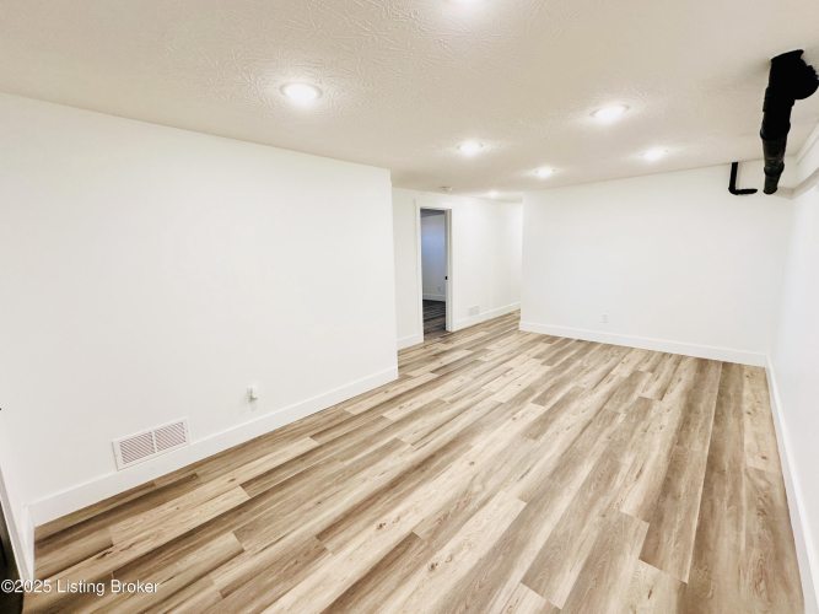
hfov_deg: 102.1
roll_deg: -0.1
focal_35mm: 14
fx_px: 331
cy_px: 307
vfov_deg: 85.7
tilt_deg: -9.8
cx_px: 410
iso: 160
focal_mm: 2.22
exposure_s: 1/120
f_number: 2.2
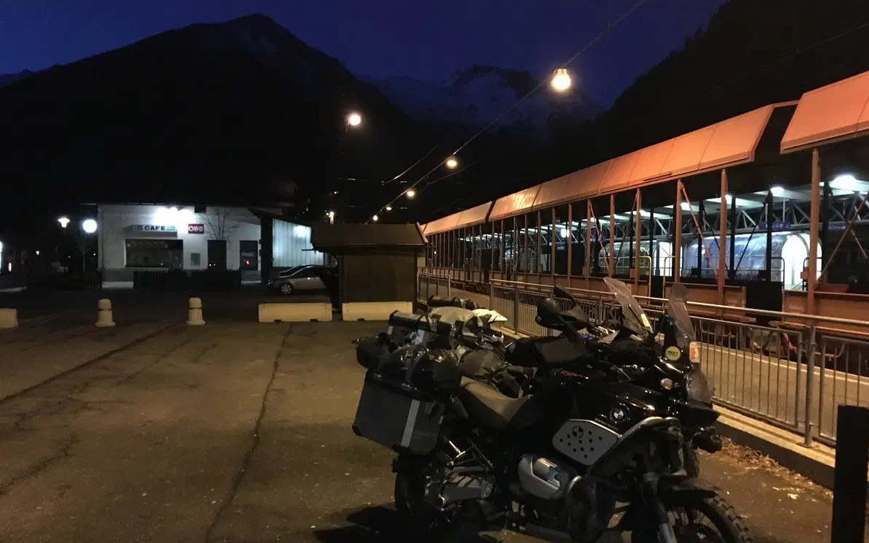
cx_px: 437
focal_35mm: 31
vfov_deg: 40.6
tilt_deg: -2.7
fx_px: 734
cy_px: 290
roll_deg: -0.7
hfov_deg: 61.2
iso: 800
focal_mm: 4.15
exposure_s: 1/17
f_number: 2.2
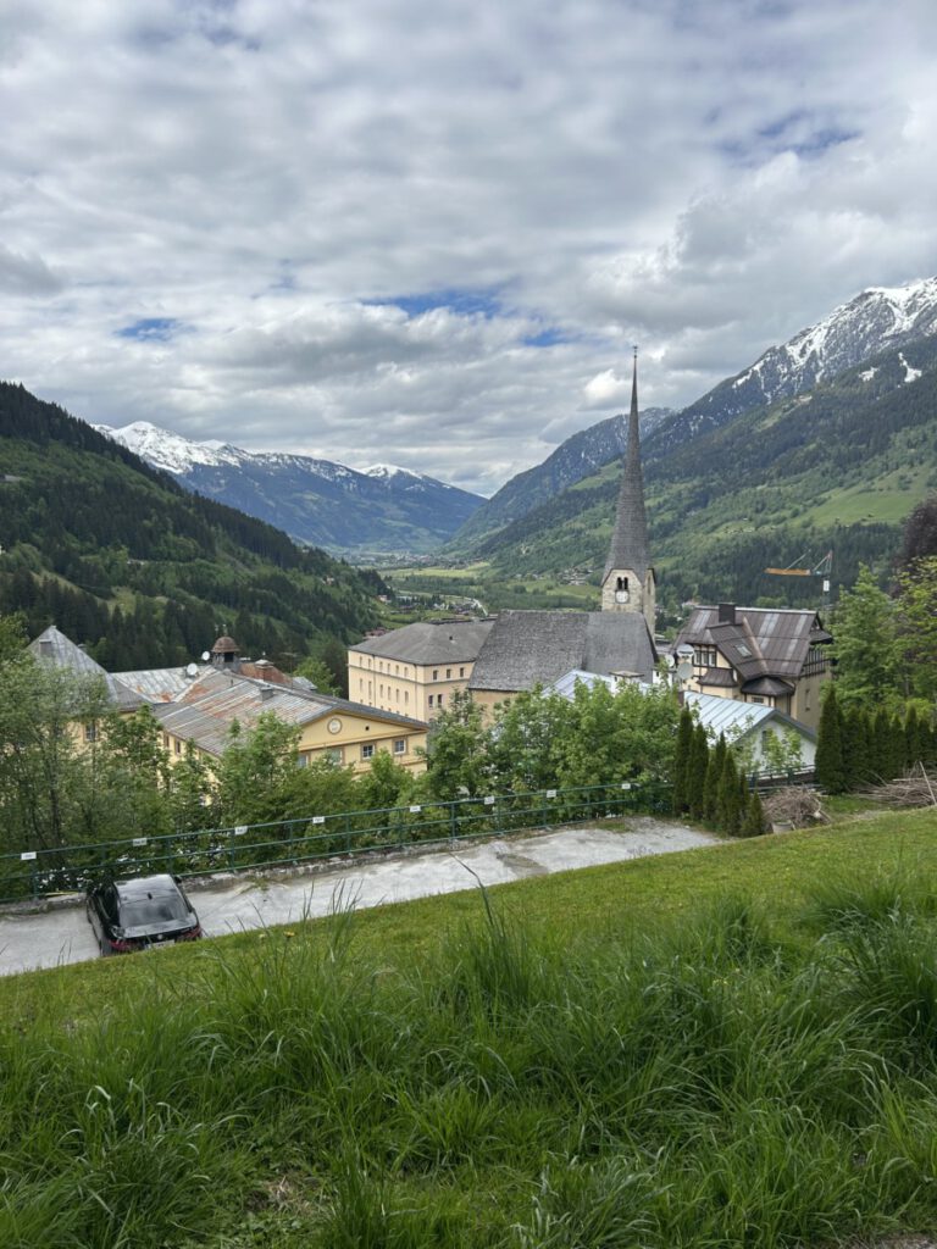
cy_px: 624
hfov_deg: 53.1
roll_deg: +0.2
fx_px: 938
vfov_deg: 67.3
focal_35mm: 26
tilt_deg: -4.4
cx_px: 468
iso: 50
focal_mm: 5.7
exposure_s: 1/5319
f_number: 1.5
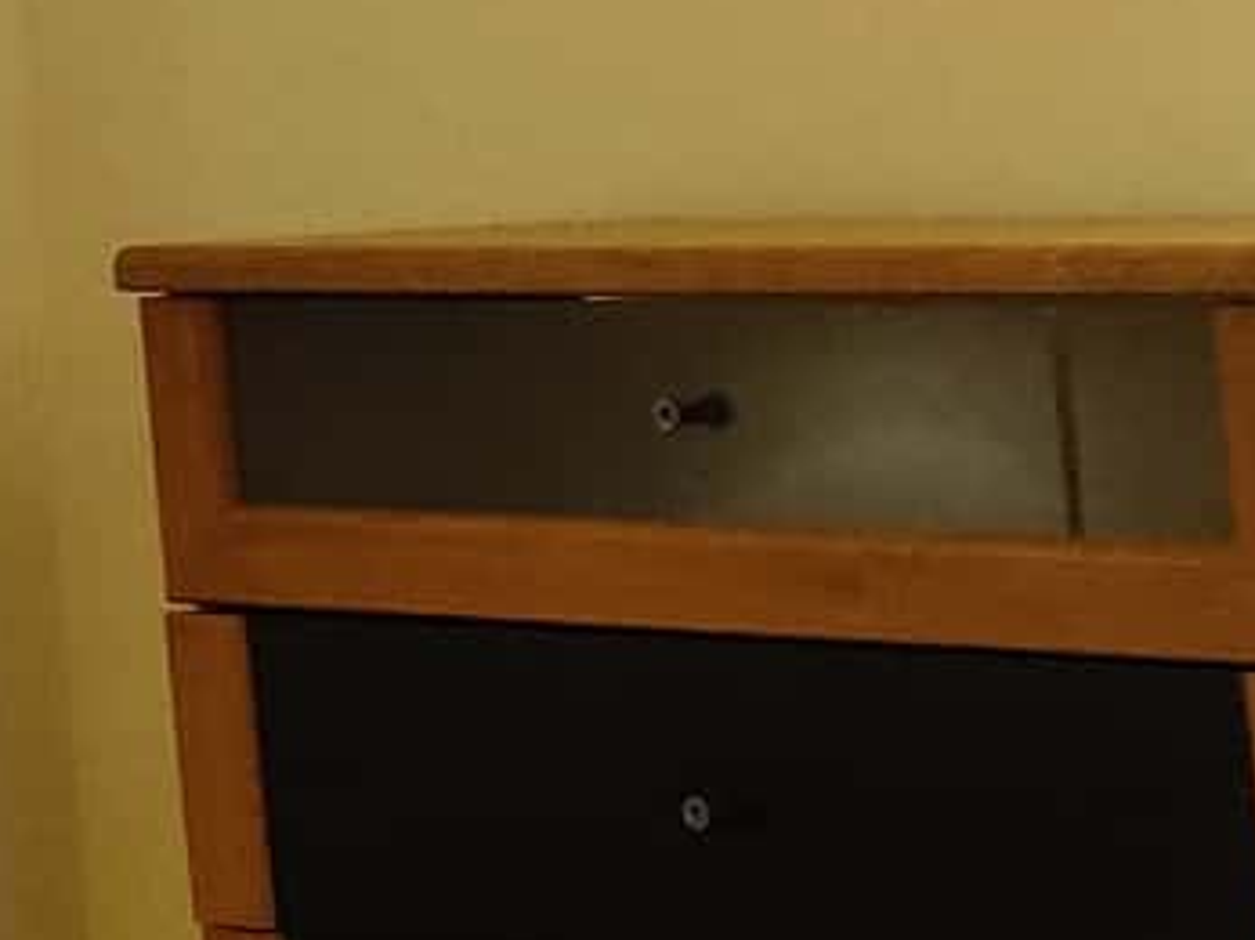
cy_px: -875
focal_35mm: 187
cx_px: -2474
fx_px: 6777
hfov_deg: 8.8
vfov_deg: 7.6
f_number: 1.75
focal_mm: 4.75
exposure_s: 1/50
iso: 640
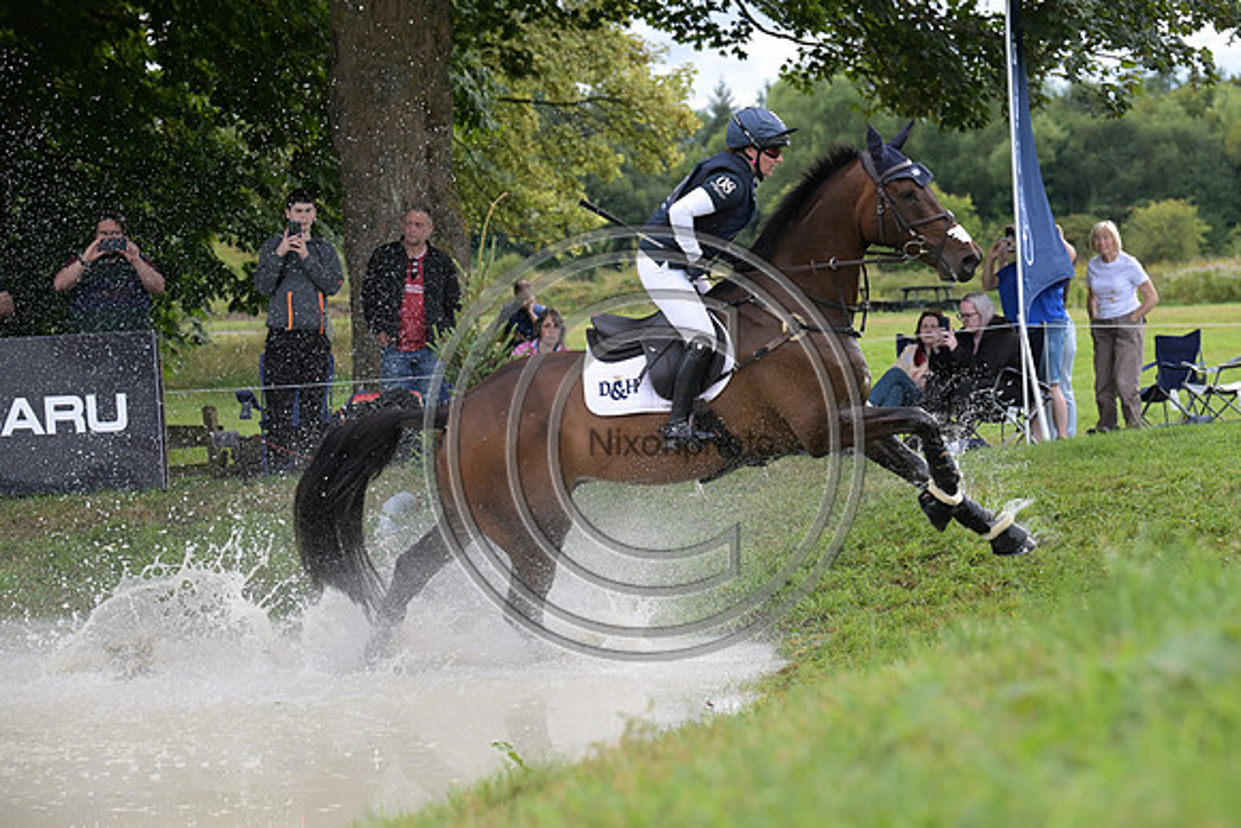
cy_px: 414
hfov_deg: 20.2
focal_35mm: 101
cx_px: 620
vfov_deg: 13.6
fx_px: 3482
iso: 1100
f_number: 5.6
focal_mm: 101
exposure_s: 1/1250
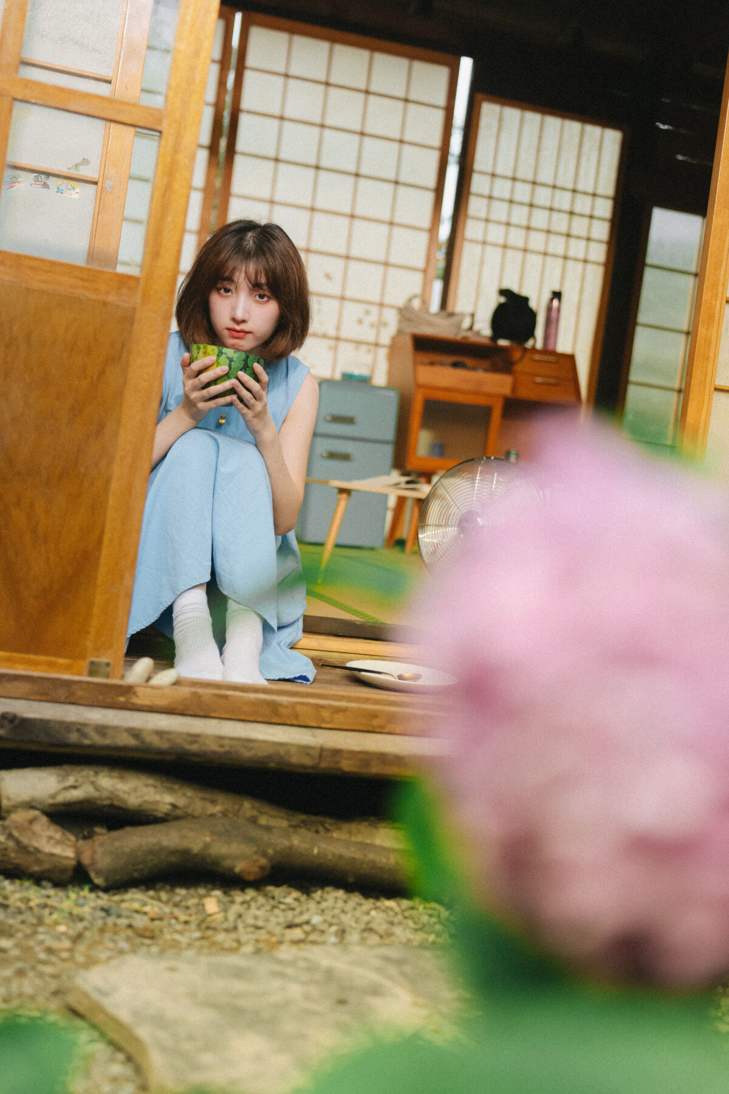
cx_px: 364
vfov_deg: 43.6
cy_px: 547
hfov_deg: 29.9
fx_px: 1367
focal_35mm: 45
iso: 400
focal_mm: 45
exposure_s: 1/1250
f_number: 2.2
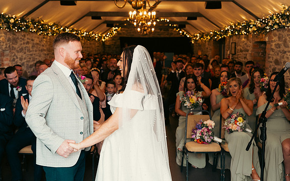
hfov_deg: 41.8
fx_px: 379
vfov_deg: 26.8
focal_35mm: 48
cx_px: 144
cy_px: 87
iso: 1000
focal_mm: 46
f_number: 3.5
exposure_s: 1/160
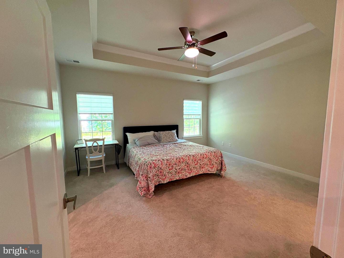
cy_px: 129
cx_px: 172
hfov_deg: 102.1
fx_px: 139
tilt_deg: -4.0
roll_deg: +1.6
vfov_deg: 85.7
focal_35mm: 14
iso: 250
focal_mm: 2.22
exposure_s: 1/60
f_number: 2.2
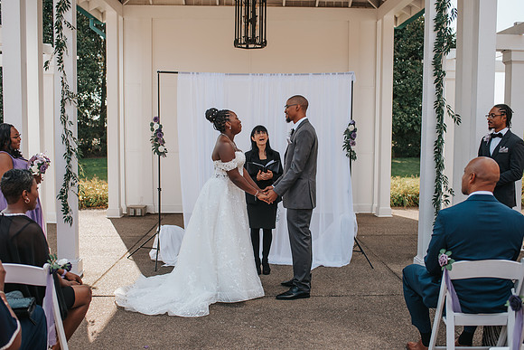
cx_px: 267
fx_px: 583
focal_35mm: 40
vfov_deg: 33.4
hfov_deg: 48.4
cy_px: 178
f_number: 2.8
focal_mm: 35
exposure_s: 1/1250
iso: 125
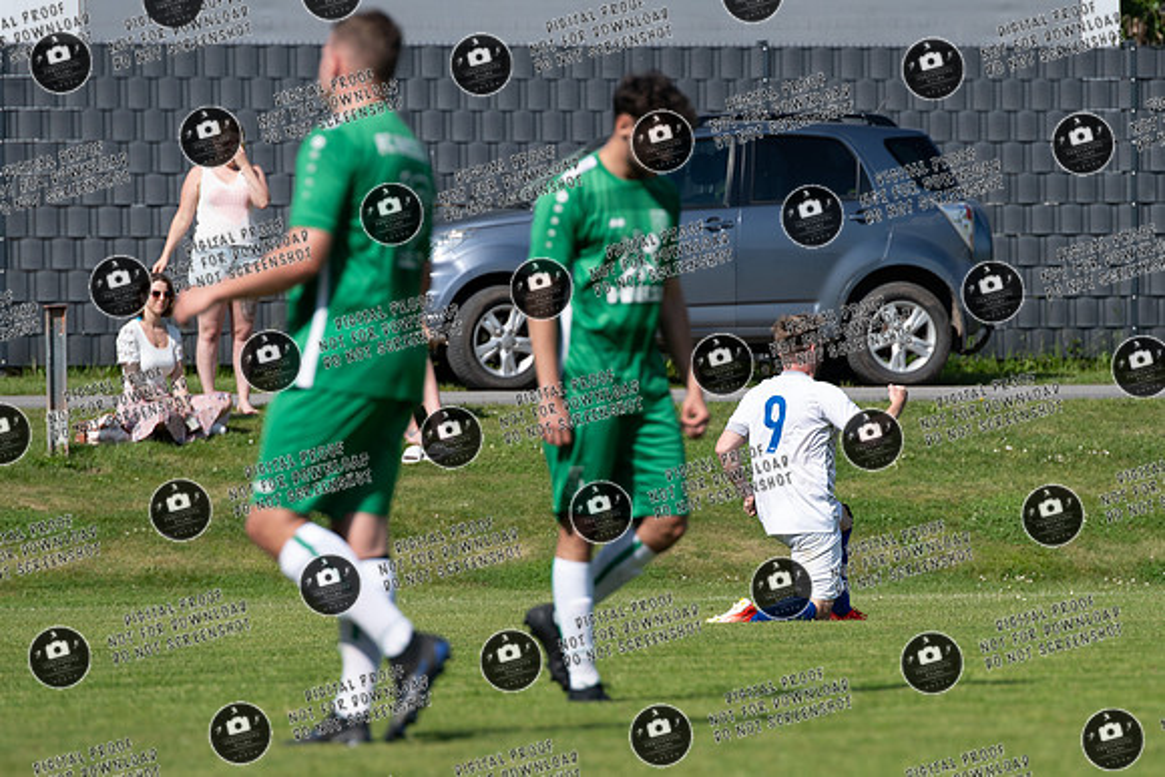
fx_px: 11349
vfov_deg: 3.9
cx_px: 706
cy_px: 453
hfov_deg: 5.9
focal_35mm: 351
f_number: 3.5
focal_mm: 195
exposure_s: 1/1600
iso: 140
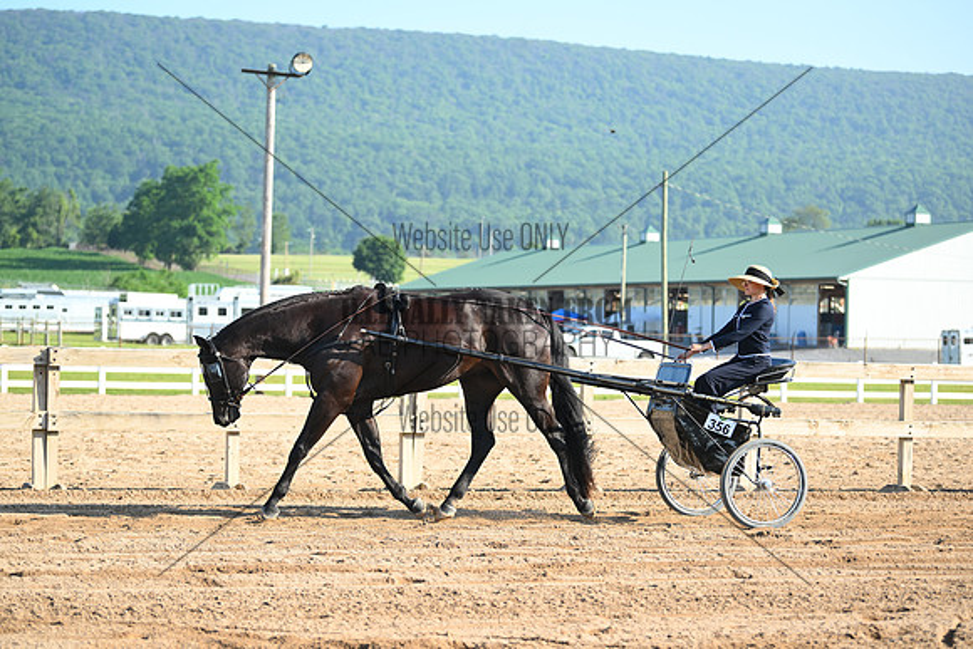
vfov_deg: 14.9
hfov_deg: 22.1
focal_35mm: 92
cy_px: 324
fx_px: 2487
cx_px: 486
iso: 250
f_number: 3.5
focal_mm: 92
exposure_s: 1/1166
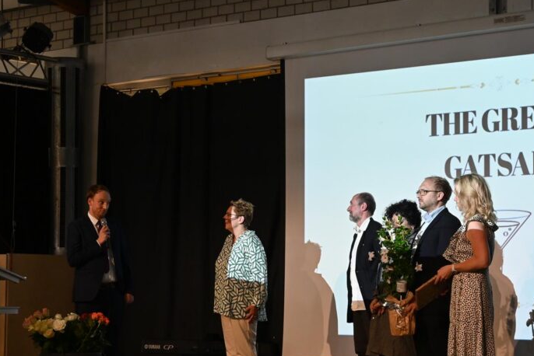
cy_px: 208
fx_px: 1395
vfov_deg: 14.6
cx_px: 246
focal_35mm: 94
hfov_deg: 21.7
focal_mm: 42
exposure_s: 1/40
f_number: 6.3
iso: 1000
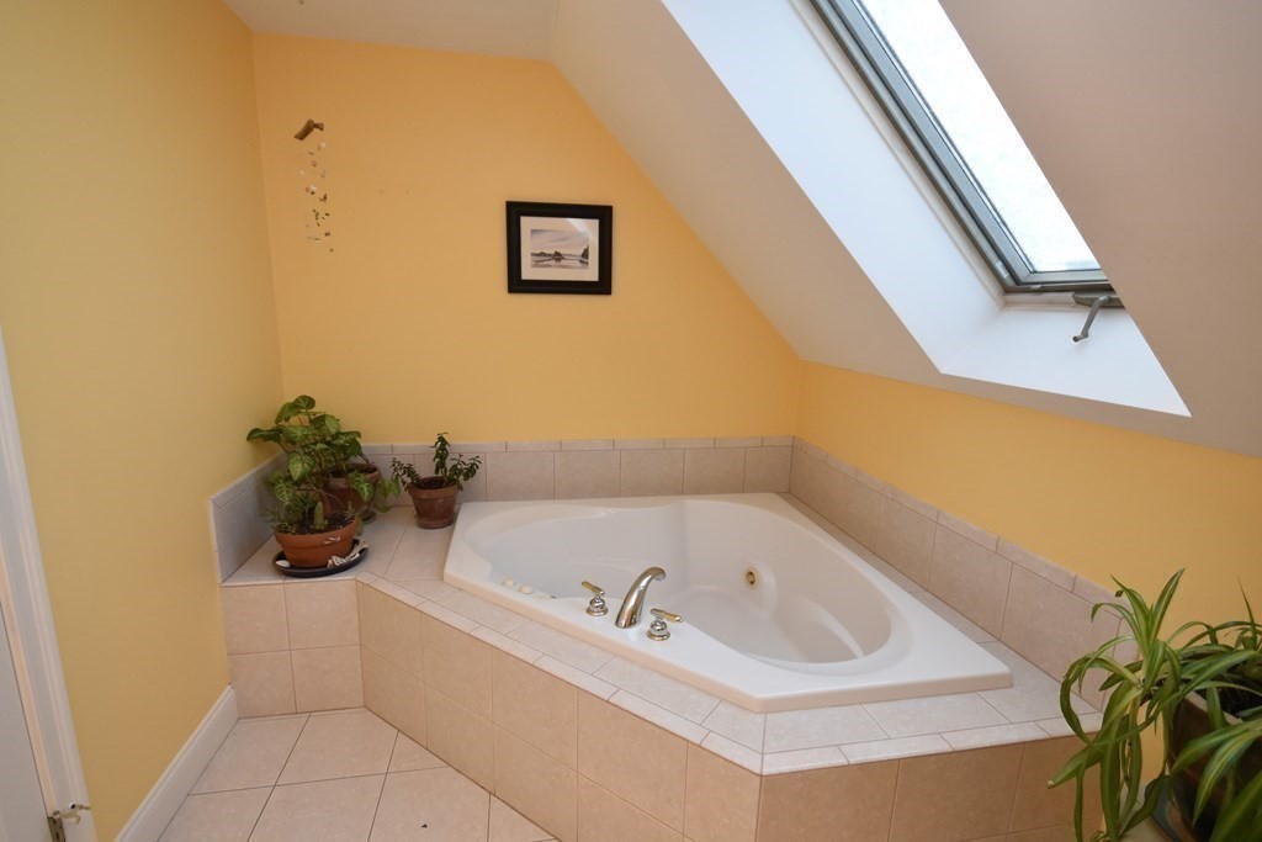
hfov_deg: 100.4
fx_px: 526
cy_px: 421
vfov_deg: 77.3
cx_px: 631
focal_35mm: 15
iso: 800
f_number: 5.6
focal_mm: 10
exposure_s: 1/125
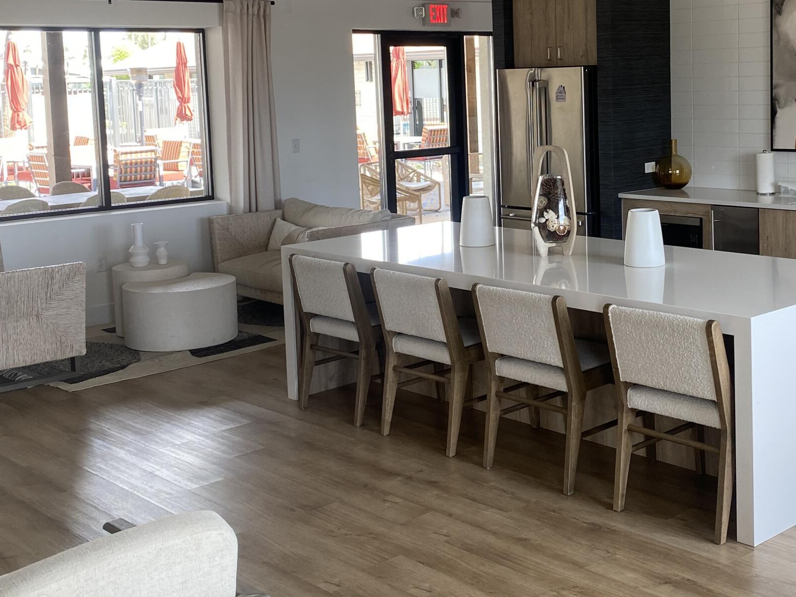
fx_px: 1127
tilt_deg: -5.6
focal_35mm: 49
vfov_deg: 29.5
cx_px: 520
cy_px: 204
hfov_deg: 38.5
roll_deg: +1.6
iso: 64
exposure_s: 1/121
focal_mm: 4.25
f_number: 1.8
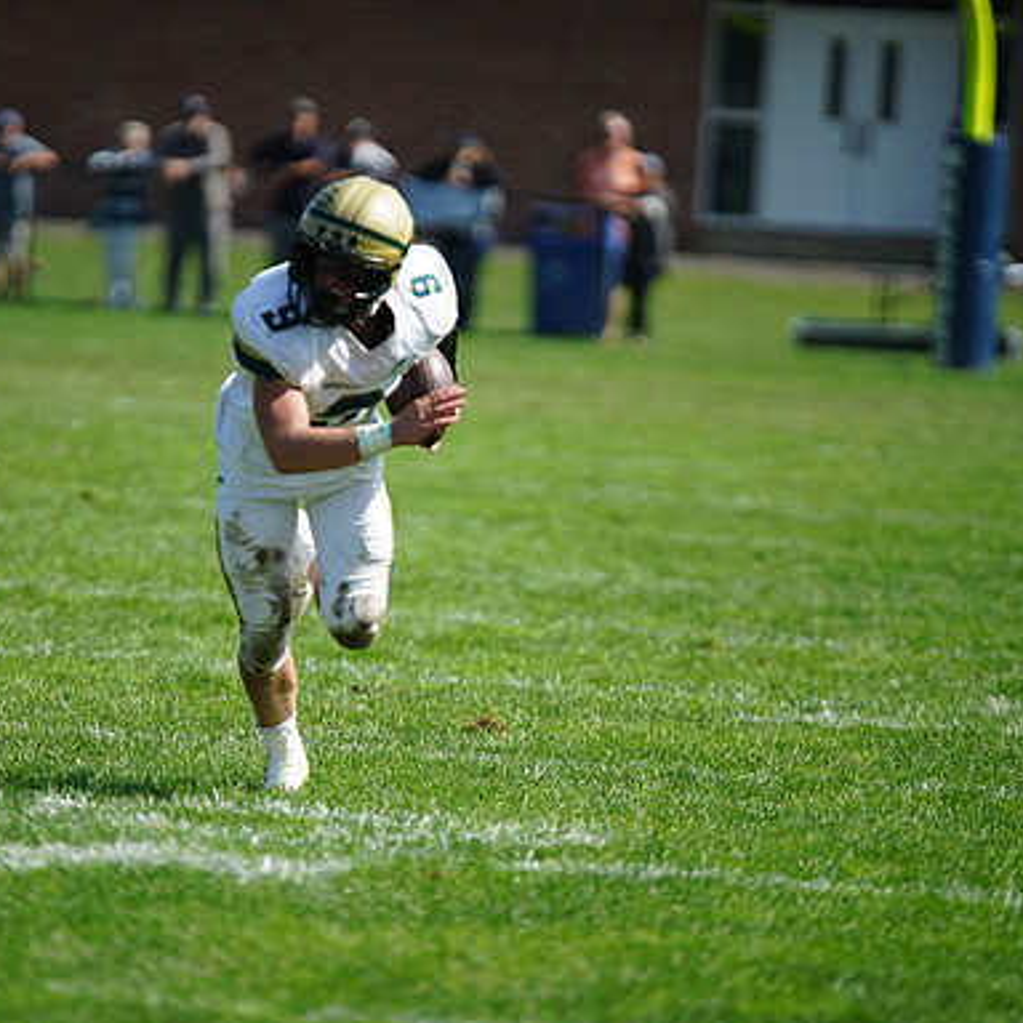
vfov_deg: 4.6
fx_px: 12873
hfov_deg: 4.6
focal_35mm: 385
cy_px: 513
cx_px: 397
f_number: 2.8
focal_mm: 300
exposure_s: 1/4000
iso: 400
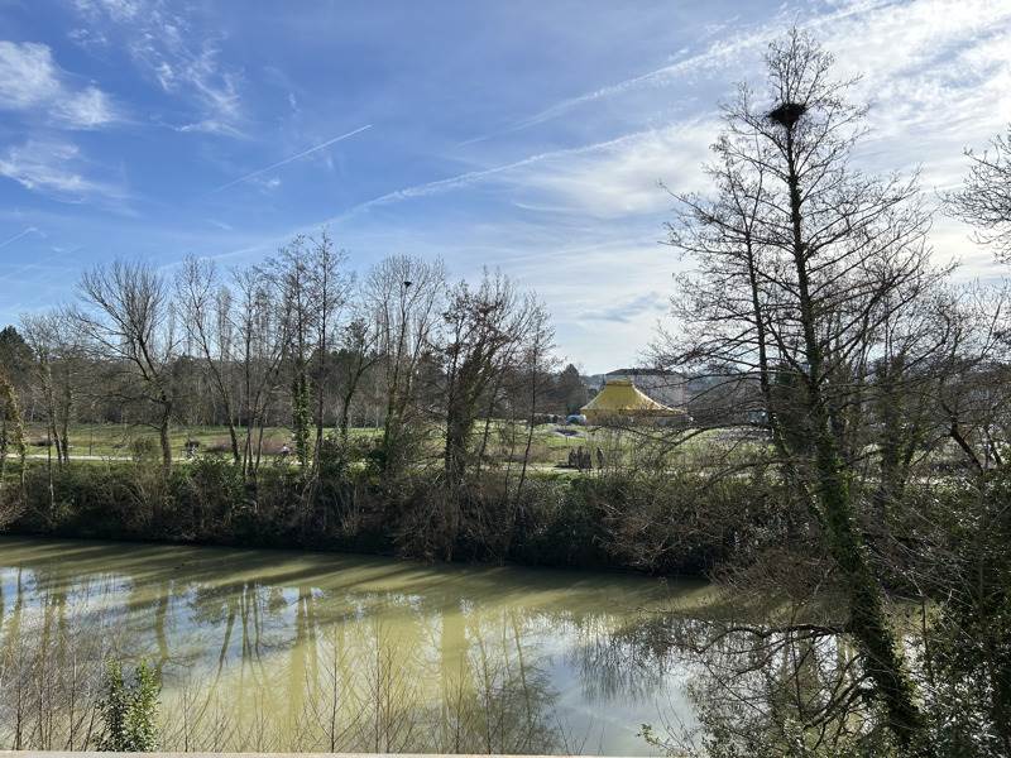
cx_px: 506
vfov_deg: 53.1
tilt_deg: +1.1
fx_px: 759
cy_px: 379
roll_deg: -0.6
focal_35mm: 26
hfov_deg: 67.3
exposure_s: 1/5882
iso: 50
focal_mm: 5.7
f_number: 1.5
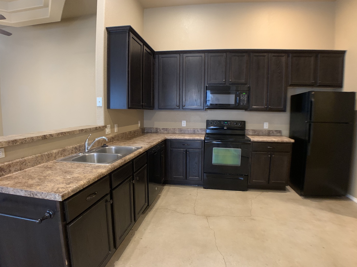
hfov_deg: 65.3
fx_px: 278
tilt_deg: -4.4
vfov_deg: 51.3
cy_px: 135
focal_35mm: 27
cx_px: 183
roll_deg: -1.2
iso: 400
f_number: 1.8
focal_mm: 4.25
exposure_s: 1/30
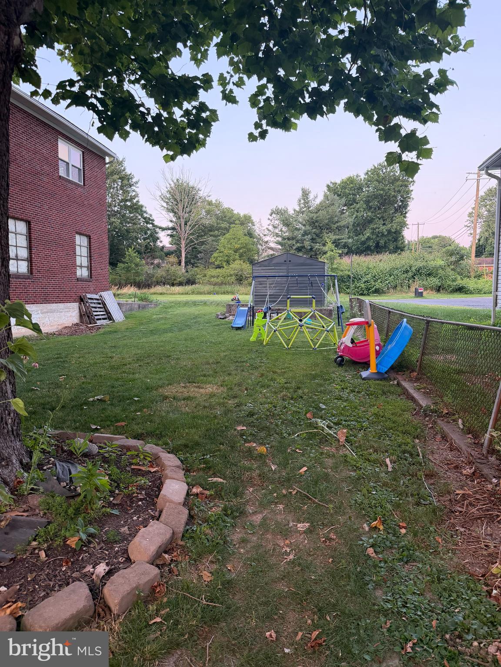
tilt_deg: -4.9
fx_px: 463
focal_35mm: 24
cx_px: 250
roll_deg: +0.7
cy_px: 334
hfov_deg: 56.8
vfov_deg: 71.6
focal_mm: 6.76
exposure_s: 1/60
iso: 200
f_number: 1.78
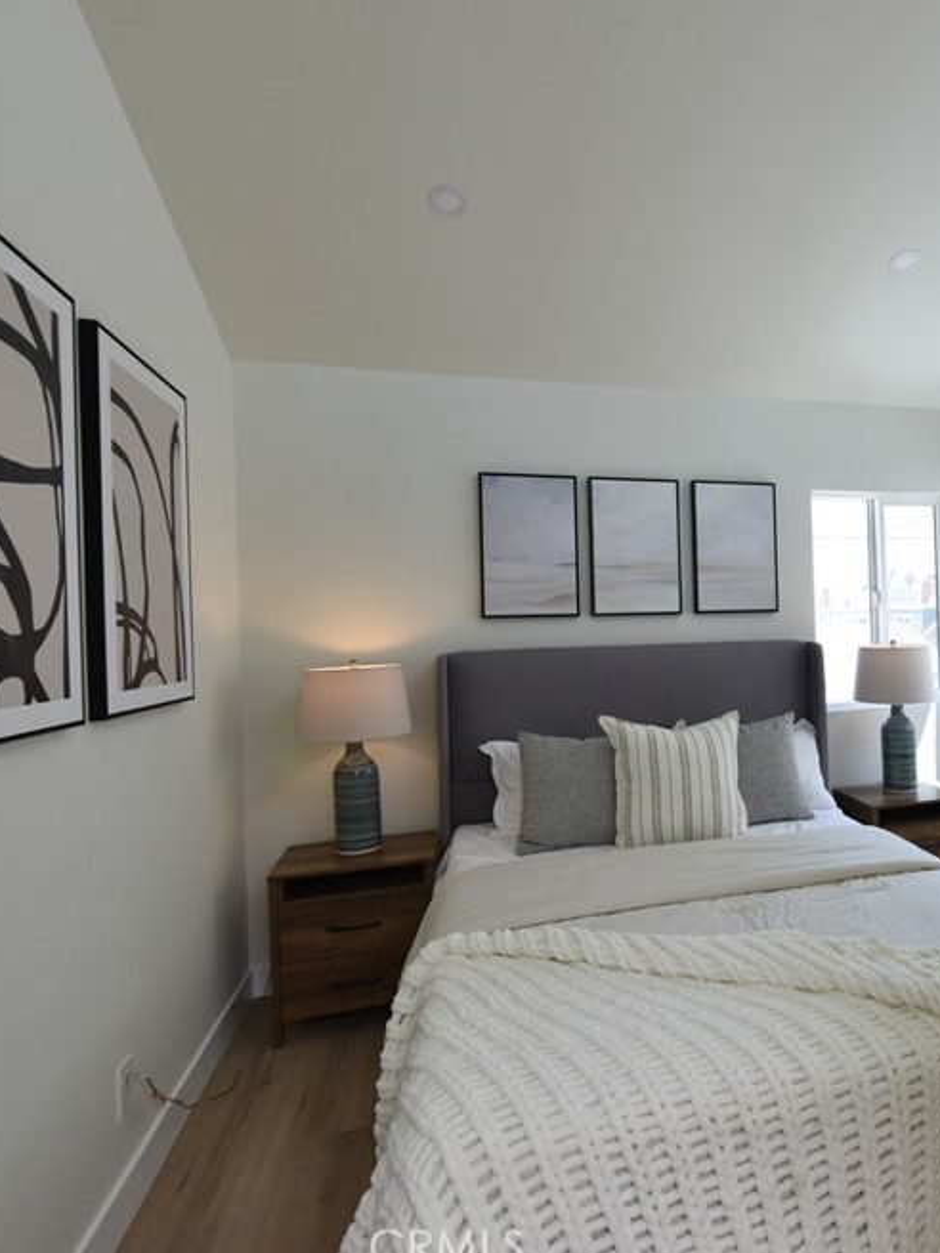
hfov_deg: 59.5
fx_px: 760
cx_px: 722
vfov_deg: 79.0
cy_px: 622
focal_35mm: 21
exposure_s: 1/250
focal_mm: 14
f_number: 5.6
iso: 800
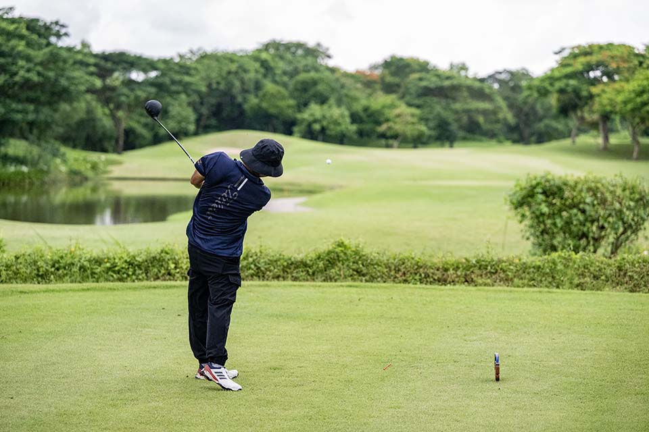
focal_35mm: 110
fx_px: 1983
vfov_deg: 12.5
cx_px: 324
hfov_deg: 18.6
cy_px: 216
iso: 3200
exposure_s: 1/8000
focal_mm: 110
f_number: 3.2
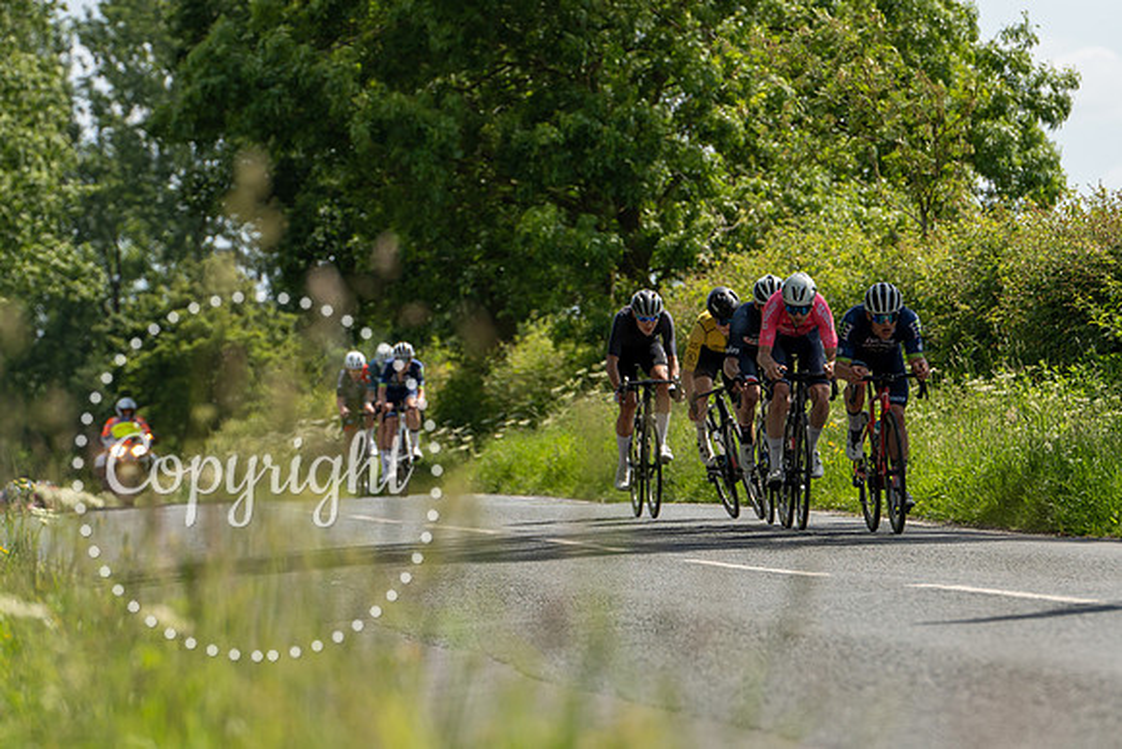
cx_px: 752
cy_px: 381
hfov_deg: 7.9
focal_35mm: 262
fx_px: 8161
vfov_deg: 5.3
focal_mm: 158
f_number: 5
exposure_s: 1/1000
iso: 100
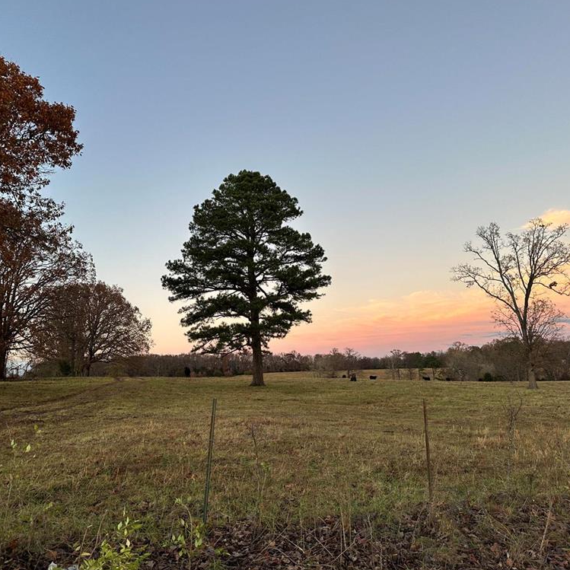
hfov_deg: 55.6
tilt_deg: +9.0
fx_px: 540
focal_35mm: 29
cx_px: 275
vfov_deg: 55.6
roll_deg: +2.2
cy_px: 284
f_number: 1.78
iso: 64
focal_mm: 6.86
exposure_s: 1/199
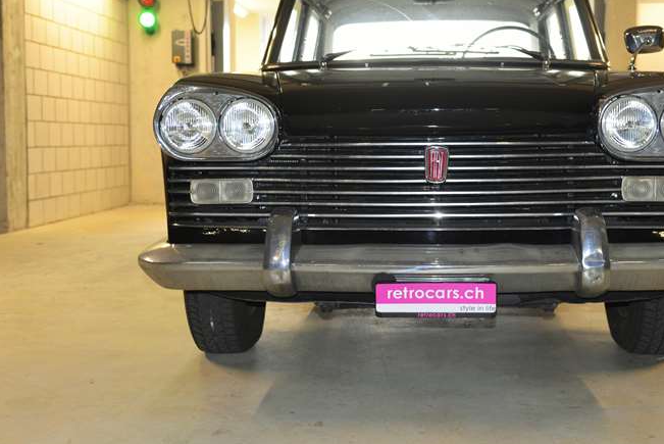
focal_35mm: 50
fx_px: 923
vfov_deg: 27.0
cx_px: 421
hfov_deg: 39.3
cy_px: 177
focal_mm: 34
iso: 720
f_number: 4
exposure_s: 1/60
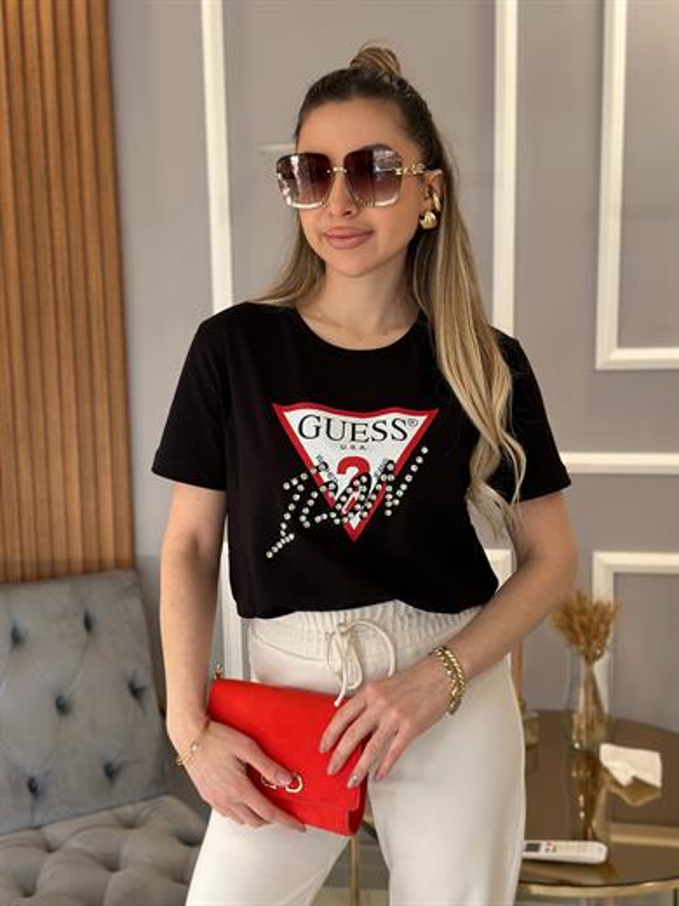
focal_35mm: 48
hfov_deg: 30.3
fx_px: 1255
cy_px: 453
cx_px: 340
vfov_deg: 39.7
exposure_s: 1/112
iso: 125
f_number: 1.78
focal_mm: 6.86
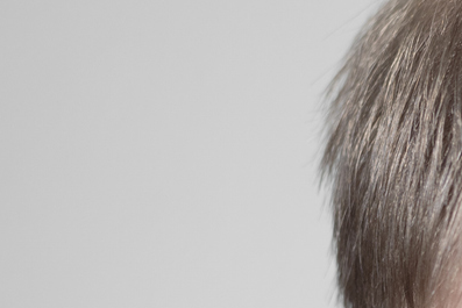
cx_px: 689
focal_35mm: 158
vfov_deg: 8.7
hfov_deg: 12.4
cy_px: 273
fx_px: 2028
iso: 500
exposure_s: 1/60
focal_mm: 50
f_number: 3.2
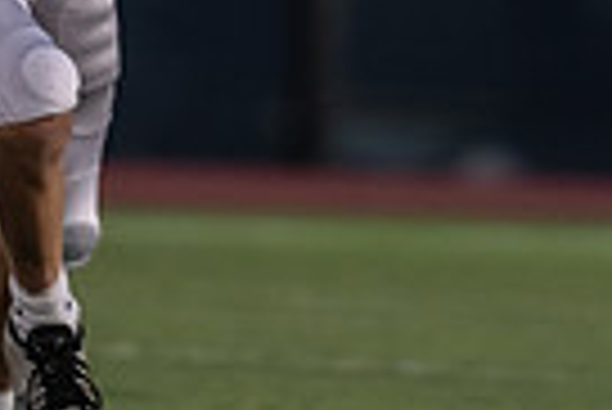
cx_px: 83
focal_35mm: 1289
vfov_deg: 1.1
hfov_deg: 1.6
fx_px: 21936
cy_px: -214
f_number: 2.8
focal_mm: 200
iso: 800
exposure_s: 1/640
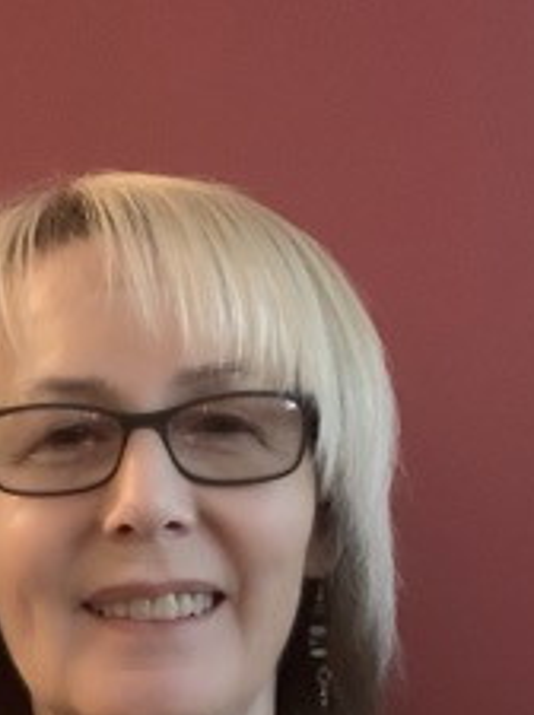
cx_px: 114
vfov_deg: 33.0
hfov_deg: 25.2
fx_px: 1176
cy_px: 553
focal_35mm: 57
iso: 640
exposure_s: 1/15
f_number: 2.2
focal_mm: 2.87
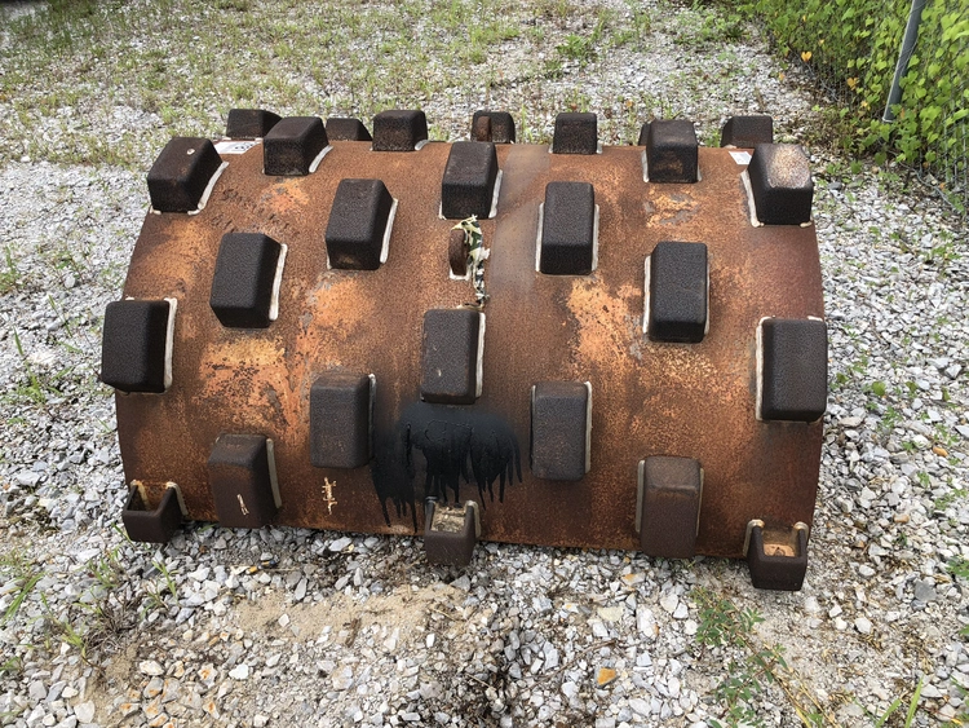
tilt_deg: -35.4
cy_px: 364
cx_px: 484
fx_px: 784
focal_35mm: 28
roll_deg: +4.7
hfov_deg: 63.4
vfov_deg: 49.8
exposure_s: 1/1012
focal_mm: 4
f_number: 1.8
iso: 20
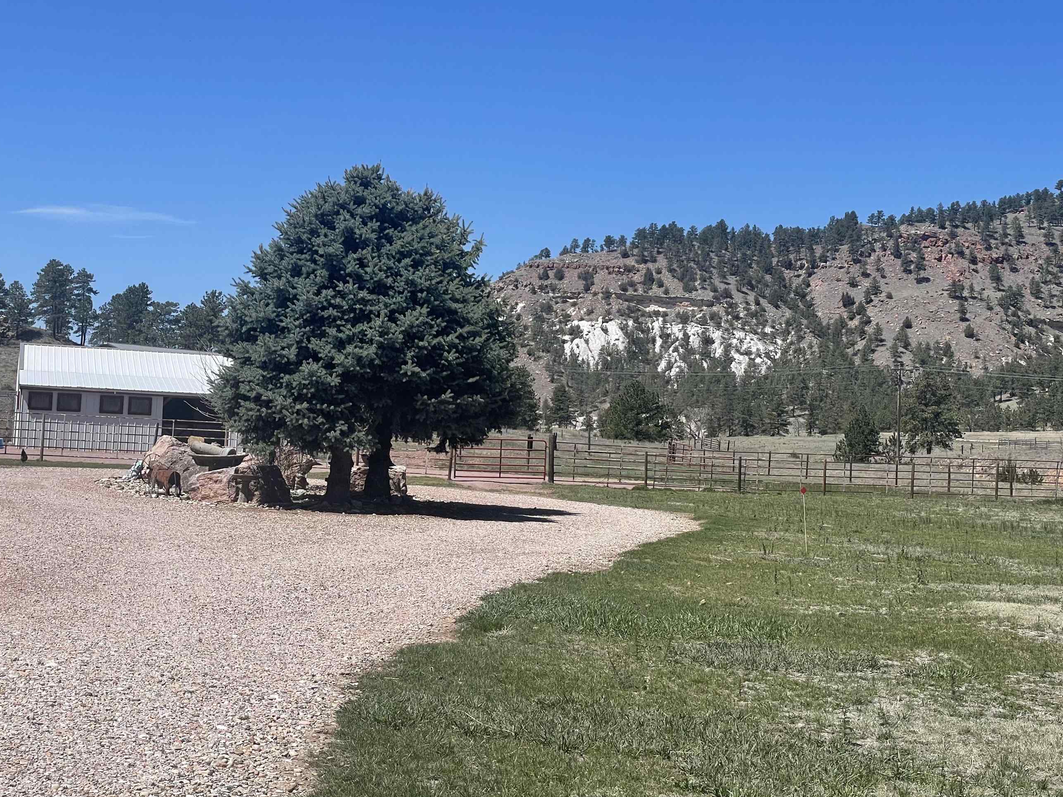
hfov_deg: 31.2
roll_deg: -2.6
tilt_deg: +4.4
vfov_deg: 23.6
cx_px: 575
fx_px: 1904
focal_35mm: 62
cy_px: 340
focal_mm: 6
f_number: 2
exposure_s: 1/1916
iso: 25
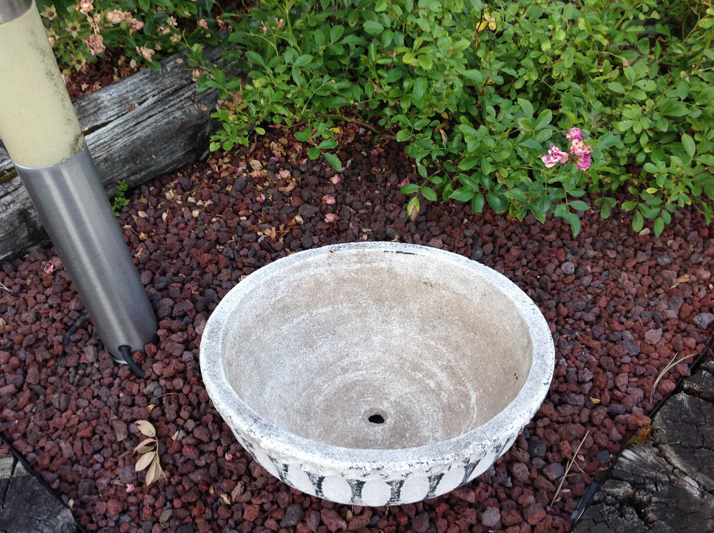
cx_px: 357
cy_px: 266
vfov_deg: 40.6
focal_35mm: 35
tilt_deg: -49.7
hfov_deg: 52.7
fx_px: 721
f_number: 2.4
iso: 80
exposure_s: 1/120
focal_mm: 4.28
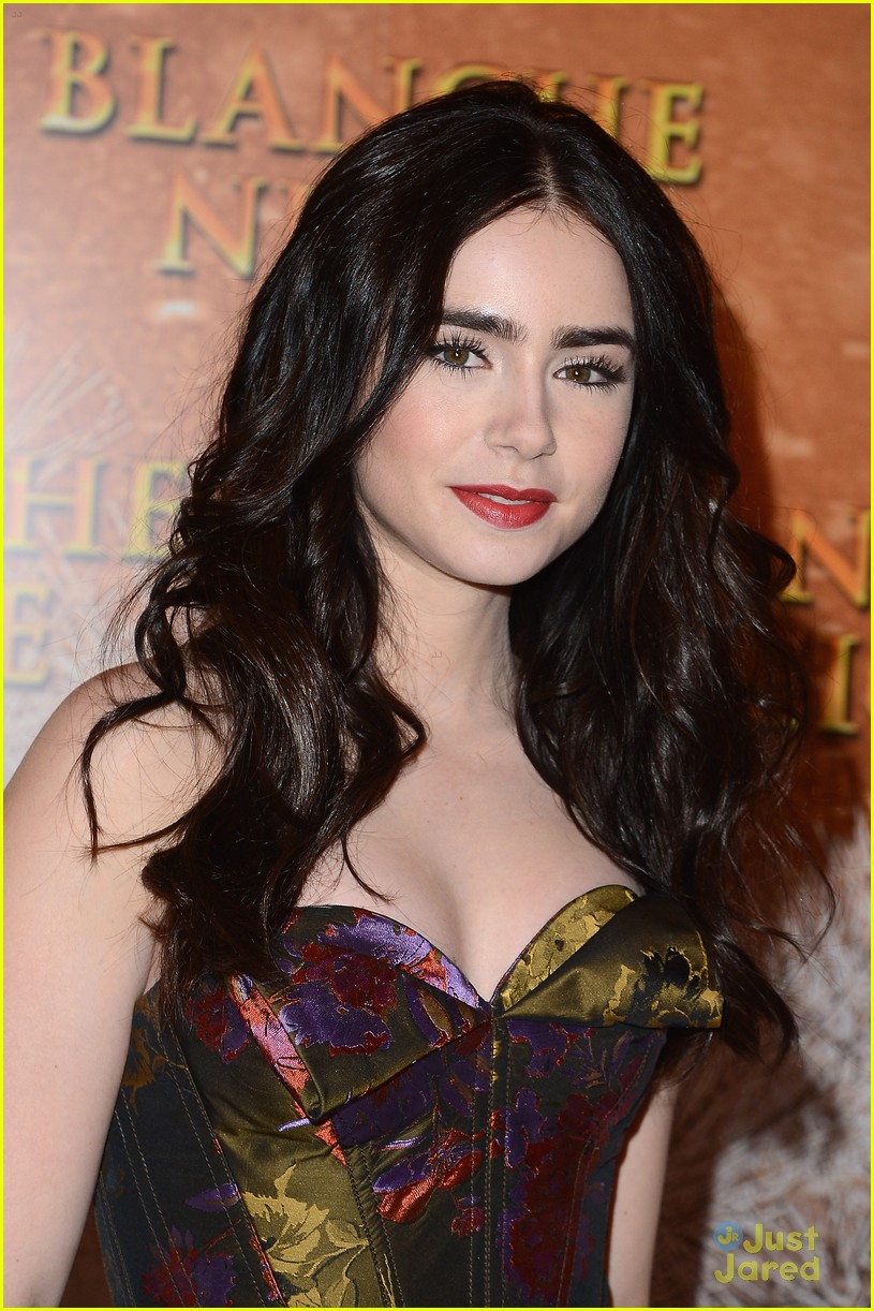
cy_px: 656
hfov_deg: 14.4
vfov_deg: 21.5
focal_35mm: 95
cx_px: 437
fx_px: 3458
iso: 500
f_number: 6.3
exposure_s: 1/250
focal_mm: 95
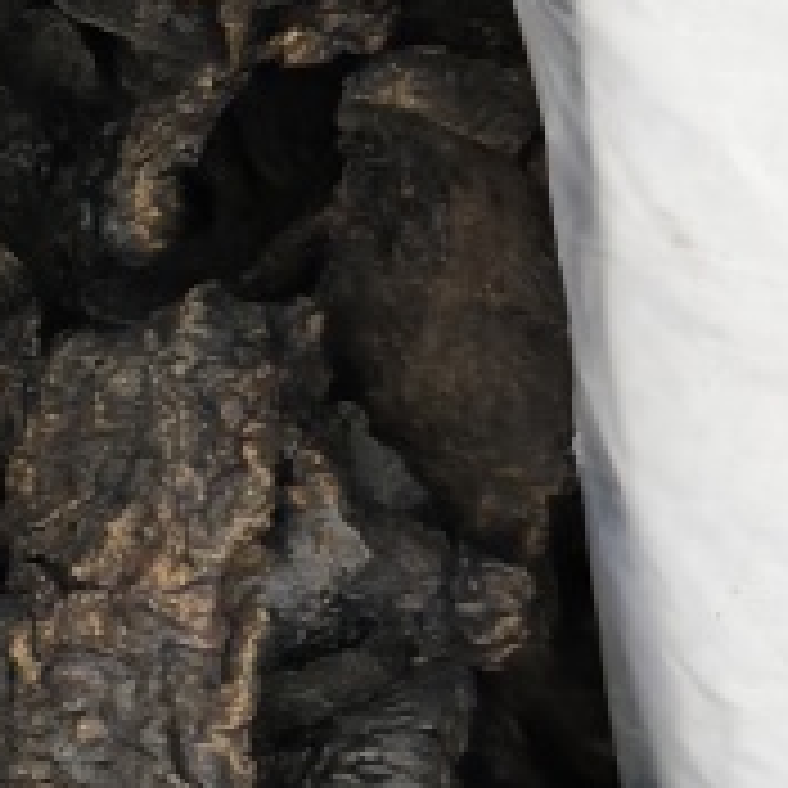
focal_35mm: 124
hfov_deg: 12.5
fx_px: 3194
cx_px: -743
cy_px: 421
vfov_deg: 14.1
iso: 122
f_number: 1.88
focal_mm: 5.56
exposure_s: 1/50
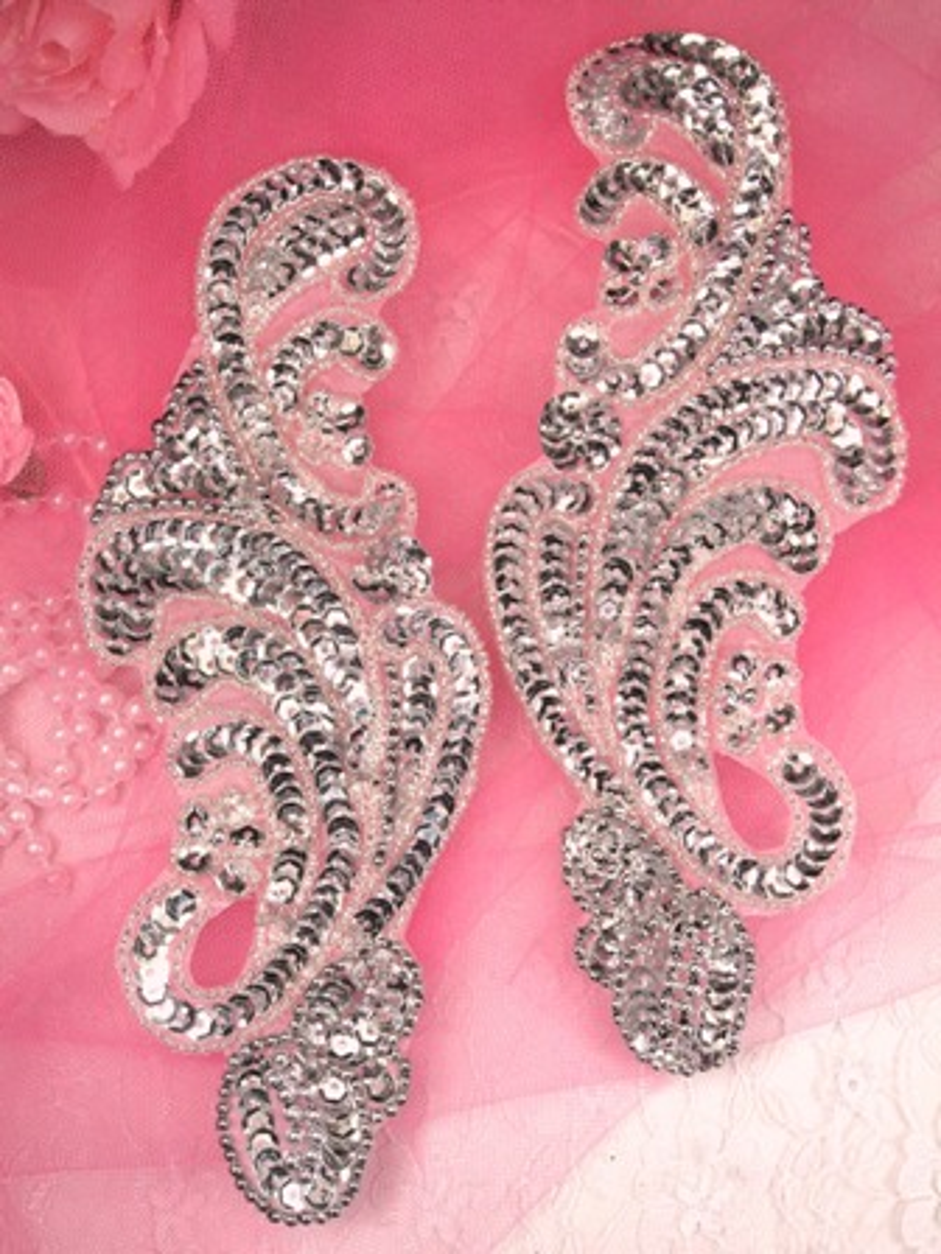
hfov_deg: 31.5
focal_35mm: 46
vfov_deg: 41.2
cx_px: 470
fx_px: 1667
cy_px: 627
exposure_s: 1/250
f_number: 4.7
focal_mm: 8.3
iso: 80
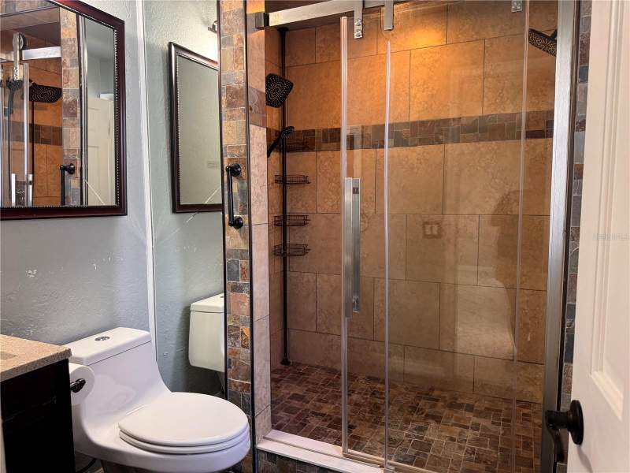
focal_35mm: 24
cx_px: 315
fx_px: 437
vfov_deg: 56.8
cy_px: 236
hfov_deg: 71.6
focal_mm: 6.76
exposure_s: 1/60
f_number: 1.78
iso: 250
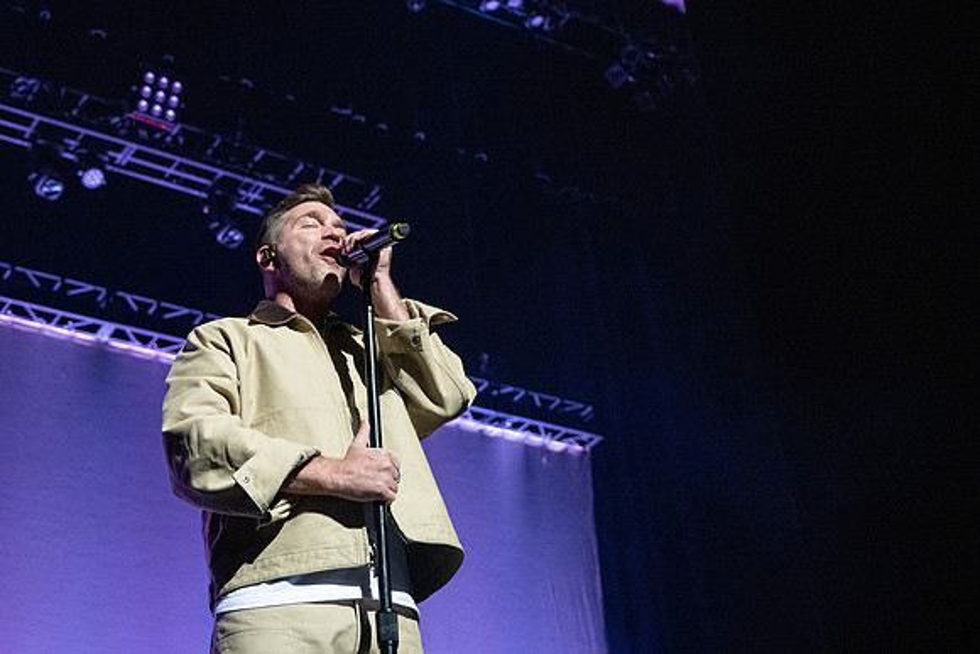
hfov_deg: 36.3
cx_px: 398
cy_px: 282
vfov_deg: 24.7
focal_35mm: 55
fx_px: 1490
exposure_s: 1/320
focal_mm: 46
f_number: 4
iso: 5000
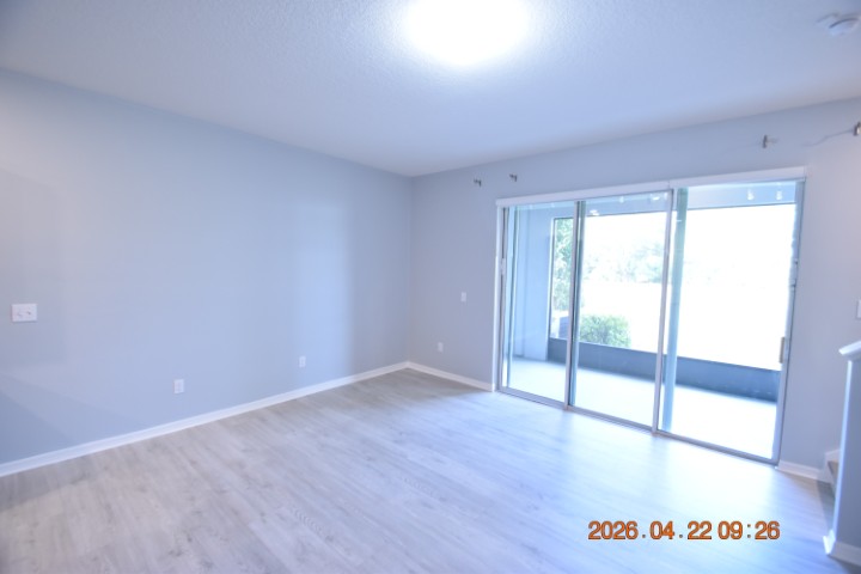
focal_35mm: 15
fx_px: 359
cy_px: 287
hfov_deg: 100.4
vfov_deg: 77.3
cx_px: 430
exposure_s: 1/20
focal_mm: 10
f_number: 3.5
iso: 800
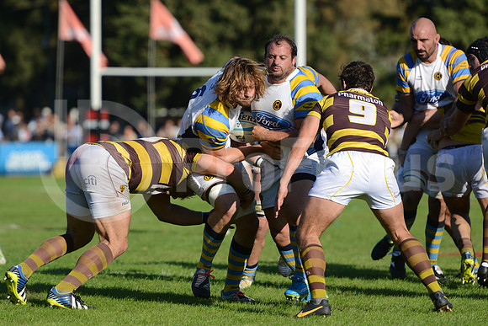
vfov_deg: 5.1
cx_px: 244
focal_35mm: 270
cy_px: 163
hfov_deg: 7.6
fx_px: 3661
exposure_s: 1/2000
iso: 400
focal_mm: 270
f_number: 4
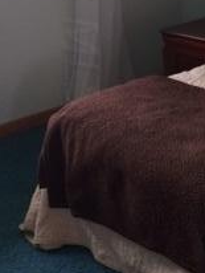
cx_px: 82
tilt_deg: -13.3
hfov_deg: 16.4
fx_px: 709
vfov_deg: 21.2
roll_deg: +4.7
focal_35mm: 90
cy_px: 23
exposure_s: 1/30
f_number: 2.2
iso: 80
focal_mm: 4.15
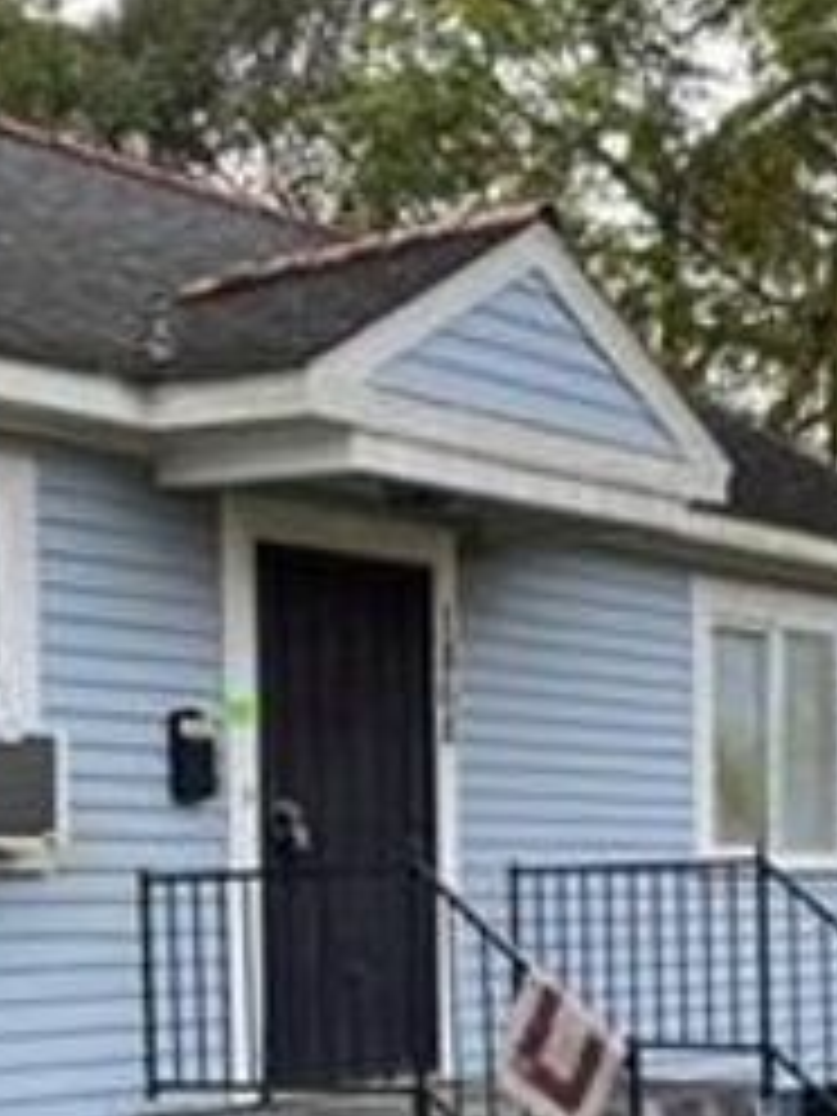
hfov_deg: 20.9
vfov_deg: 26.7
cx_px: 554
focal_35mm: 70
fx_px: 2257
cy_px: 1042
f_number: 1.6
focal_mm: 4.2
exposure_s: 1/475
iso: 32
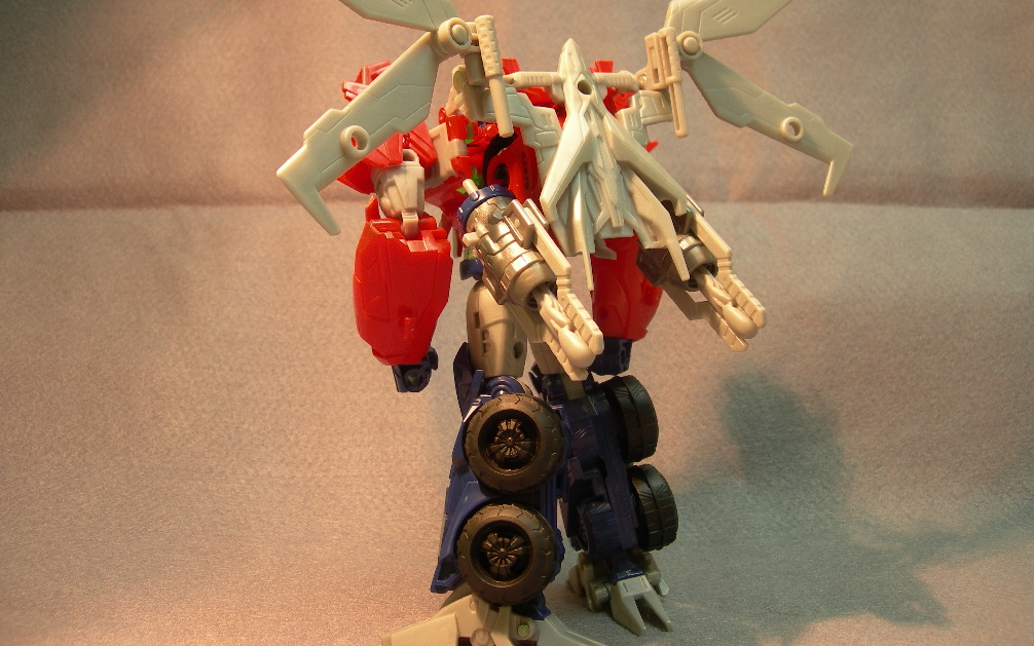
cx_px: 509
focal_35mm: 41
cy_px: 284
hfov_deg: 48.2
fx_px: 1156
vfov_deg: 31.2
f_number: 2.8
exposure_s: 1/11.7
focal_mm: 7.8
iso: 50
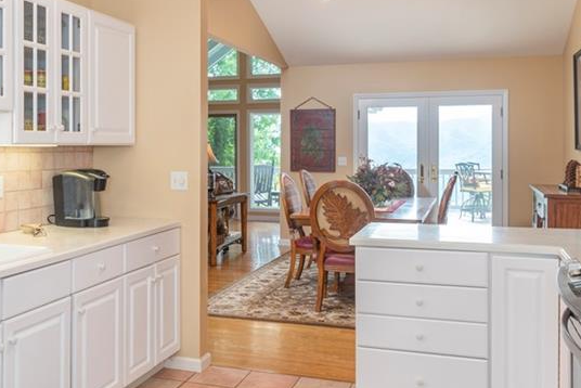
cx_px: 233
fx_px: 678
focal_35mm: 42
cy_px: 137
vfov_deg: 31.7
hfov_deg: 46.1
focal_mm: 22
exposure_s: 1/60
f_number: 8
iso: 500
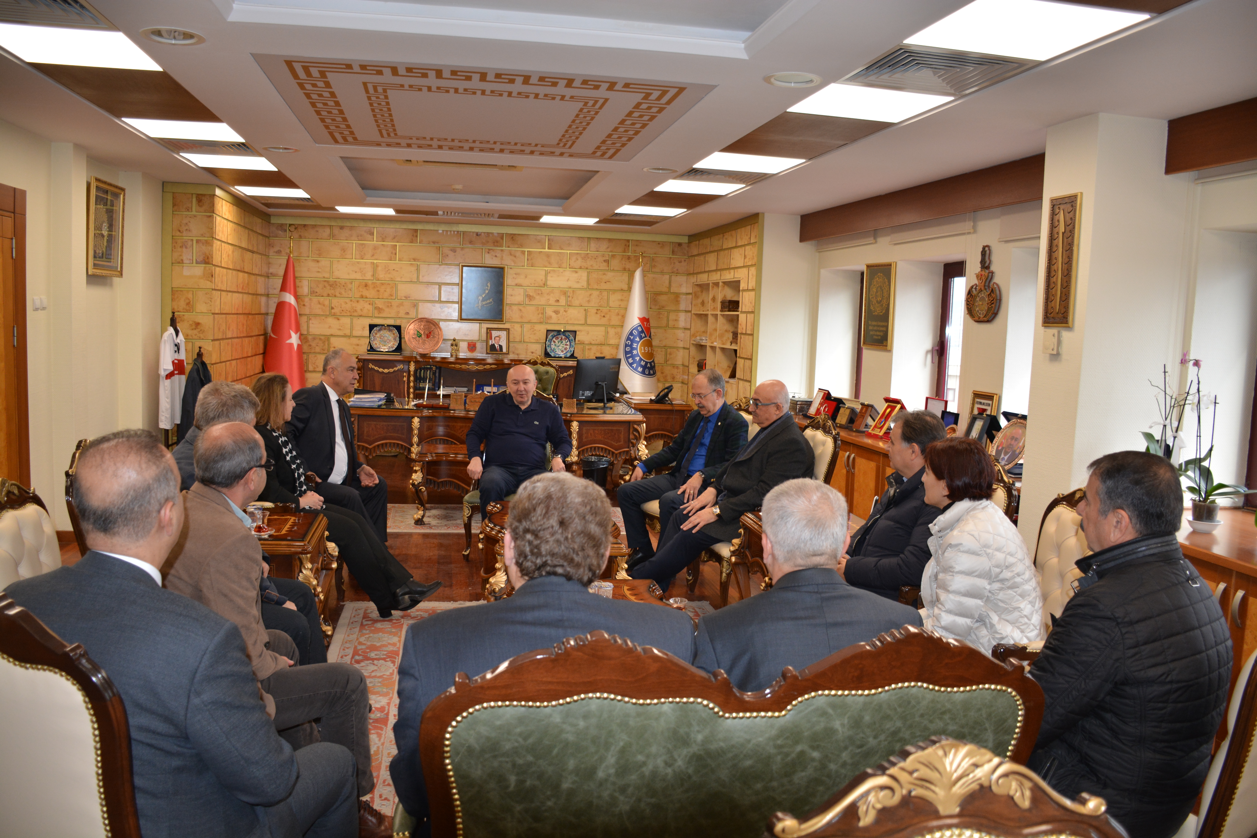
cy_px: 419
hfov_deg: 67.4
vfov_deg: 47.9
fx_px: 943
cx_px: 628
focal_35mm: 27
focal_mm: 18
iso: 400
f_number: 3.5
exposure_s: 1/125
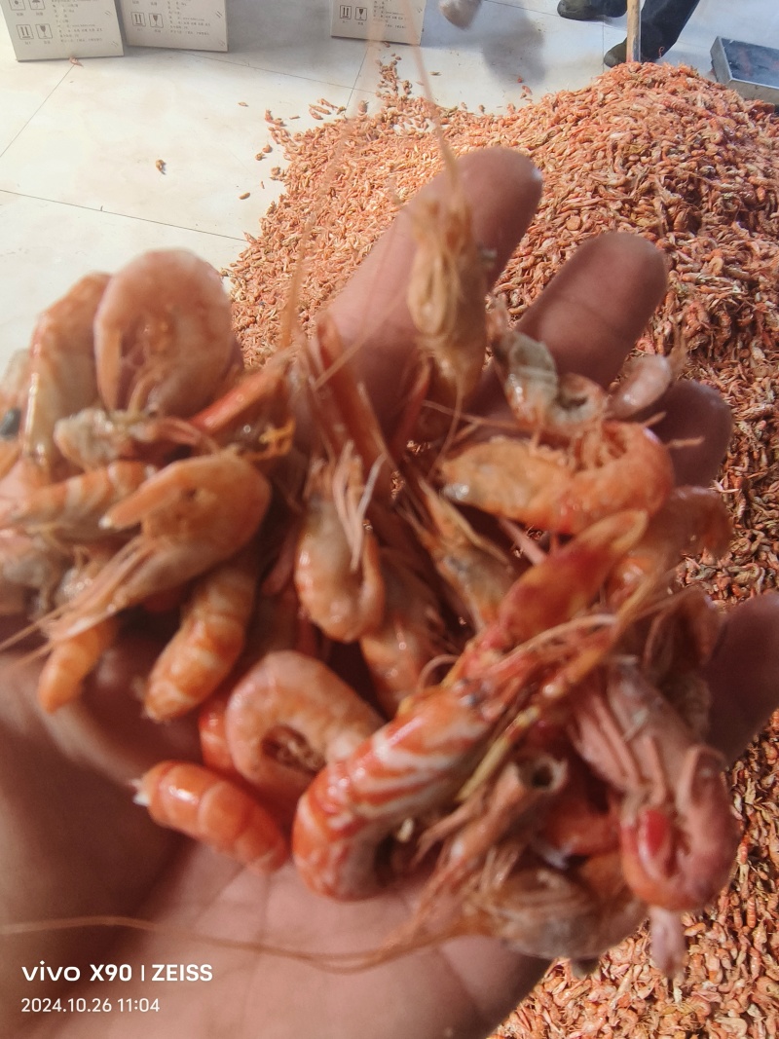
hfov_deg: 53.1
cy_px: 520
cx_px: 390
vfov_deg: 67.3
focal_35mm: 26
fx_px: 780
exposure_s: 1/50
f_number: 2
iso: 55
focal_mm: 2.28
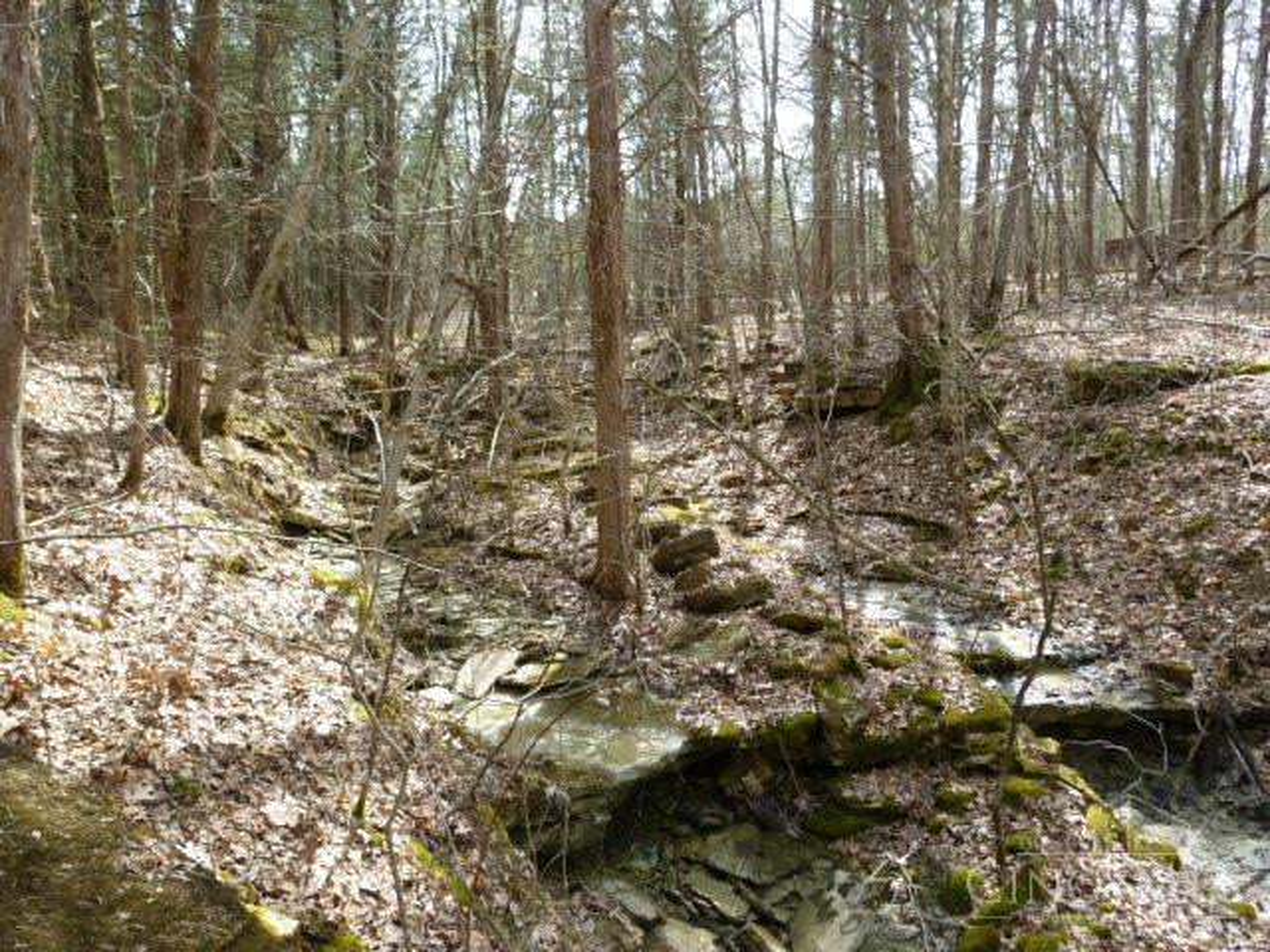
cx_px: 635
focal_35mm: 25
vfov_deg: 54.9
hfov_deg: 69.4
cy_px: 476
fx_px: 917
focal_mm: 4.5
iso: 80
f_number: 3.3
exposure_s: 1/80
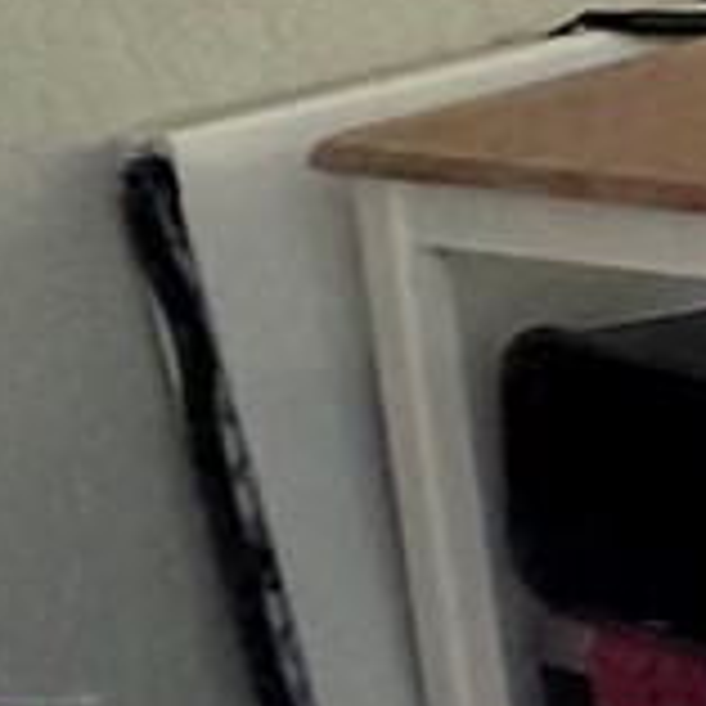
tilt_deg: -9.3
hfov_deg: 8.0
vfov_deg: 13.5
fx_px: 2907
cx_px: 2851
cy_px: -135
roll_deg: +0.6
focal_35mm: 126
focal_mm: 2.22
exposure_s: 1/121
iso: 160
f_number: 2.2
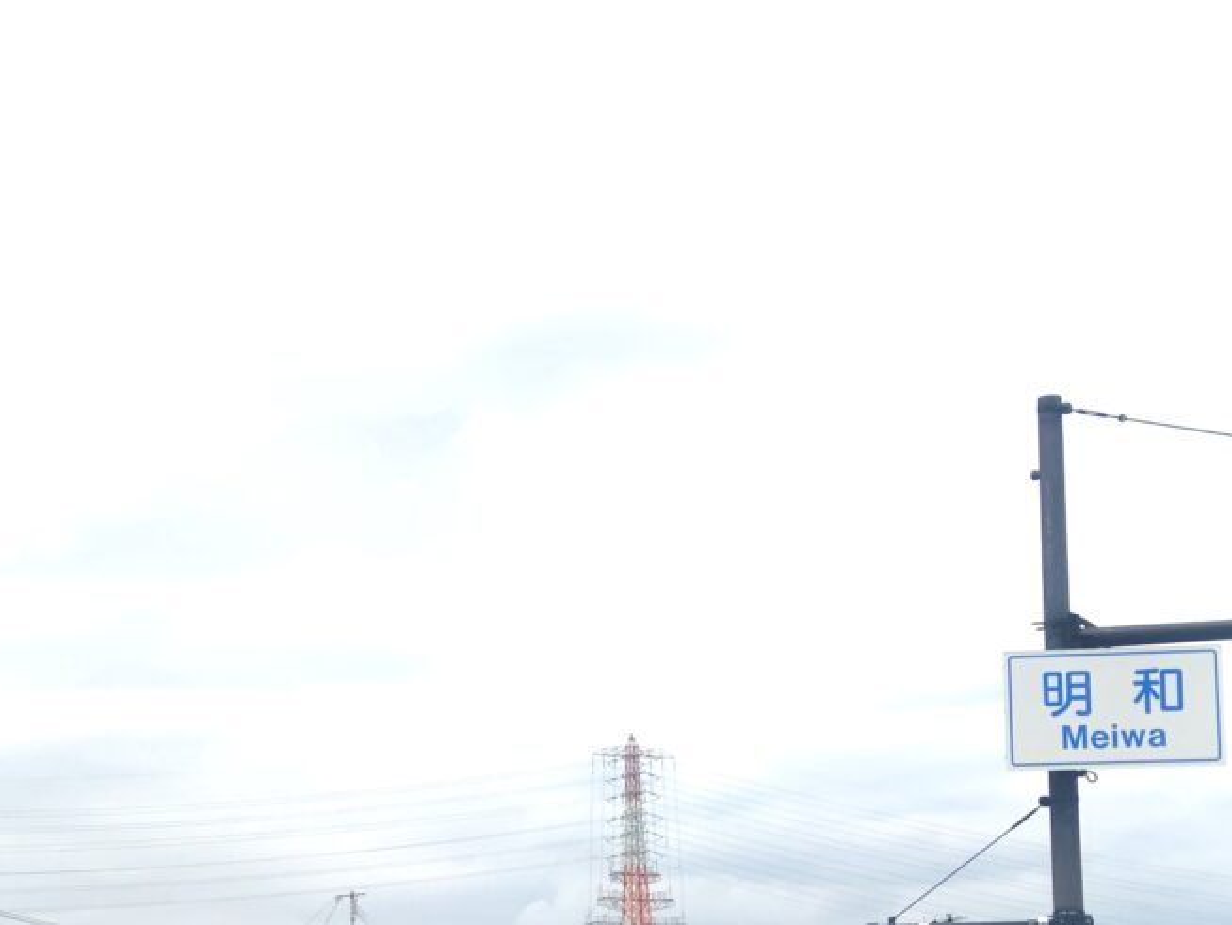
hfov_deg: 38.3
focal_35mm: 45
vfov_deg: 30.5
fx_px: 1602
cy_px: 865
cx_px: 60
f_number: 1.9
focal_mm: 5.6
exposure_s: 1/2315
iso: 50
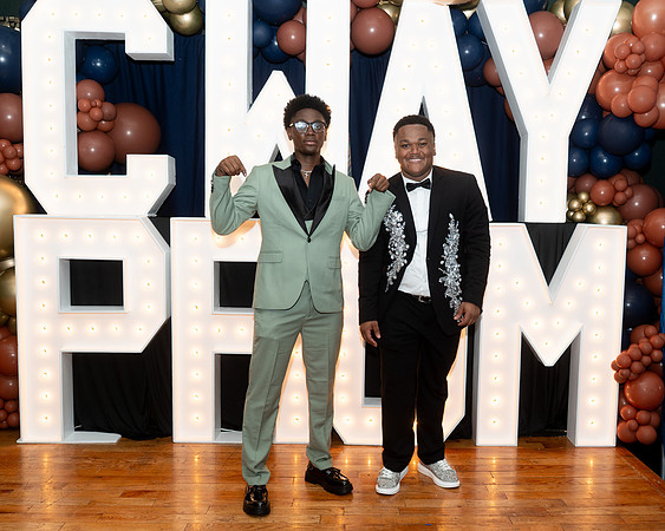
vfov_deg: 42.8
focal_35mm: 34
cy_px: 278
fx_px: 677
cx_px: 374
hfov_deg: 52.2
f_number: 3.5
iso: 400
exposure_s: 1/125
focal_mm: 28
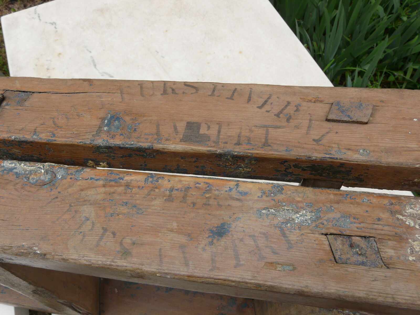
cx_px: 210
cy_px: 158
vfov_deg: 49.7
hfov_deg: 63.4
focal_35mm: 28
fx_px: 340
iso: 100
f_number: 5
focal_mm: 4.6
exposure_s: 1/60
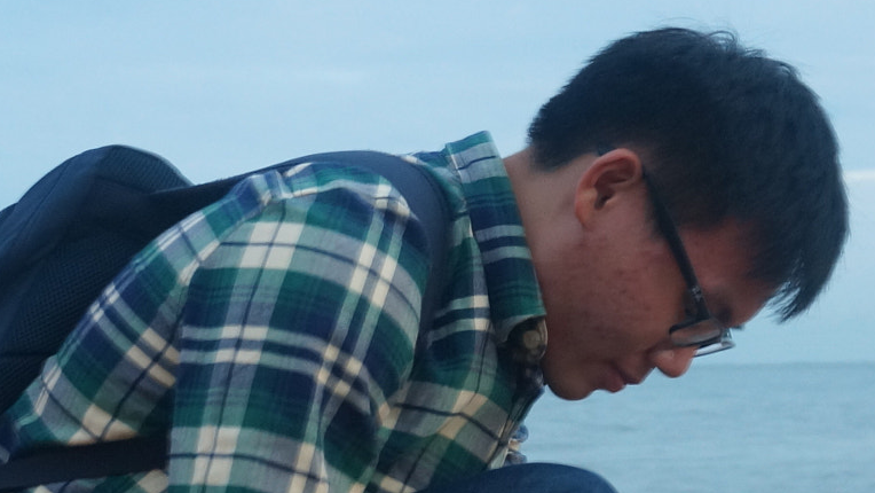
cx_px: 370
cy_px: 561
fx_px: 2344
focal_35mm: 101
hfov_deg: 21.1
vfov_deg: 11.8
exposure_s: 1/3
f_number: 4.5
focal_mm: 24
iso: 640
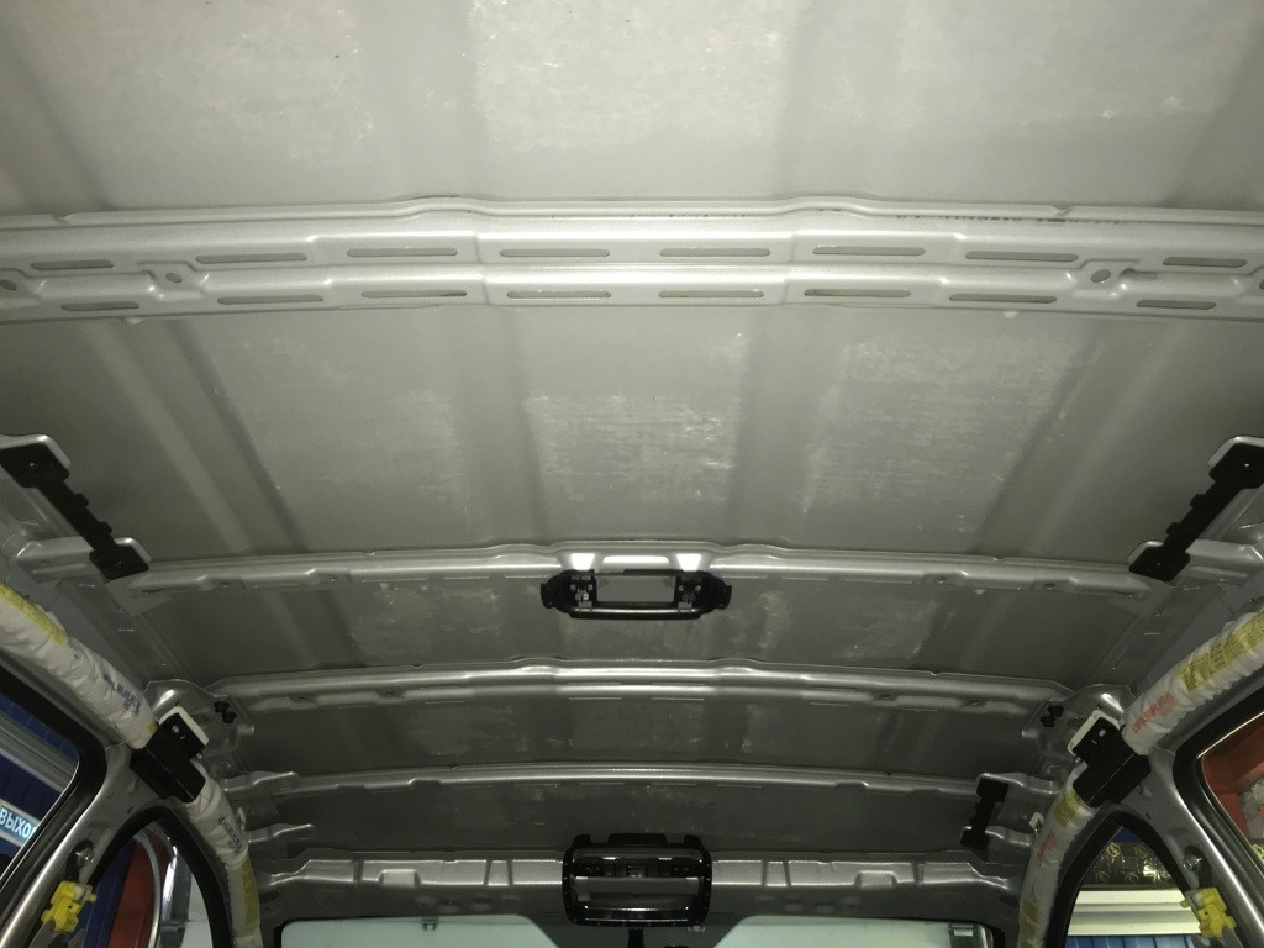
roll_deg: +0.4
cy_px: 474
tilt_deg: +35.5
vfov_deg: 49.7
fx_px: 1022
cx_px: 632
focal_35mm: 28
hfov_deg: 63.4
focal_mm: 3.99
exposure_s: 1/17
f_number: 1.8
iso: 40
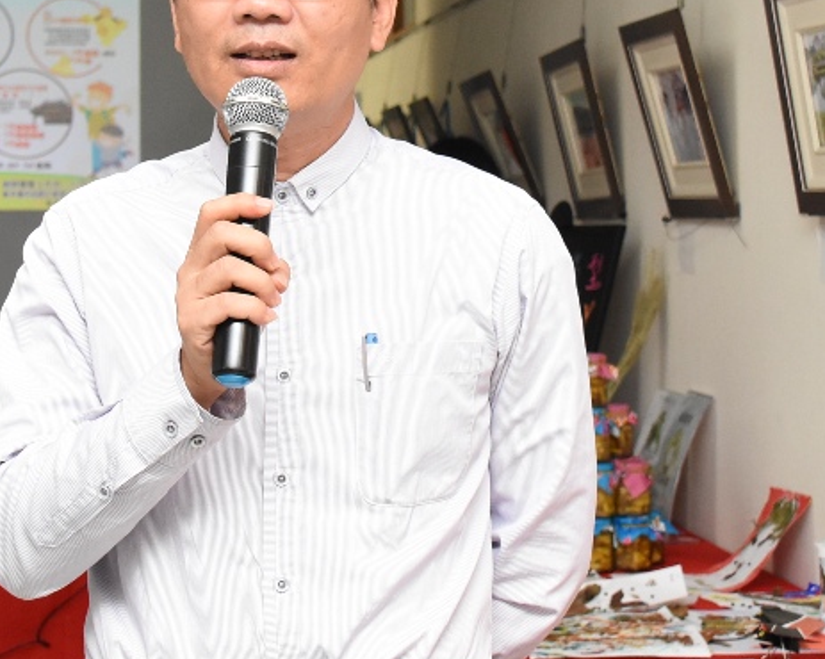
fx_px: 2587
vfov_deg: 14.5
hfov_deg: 18.1
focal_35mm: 106
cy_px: 235
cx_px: 413
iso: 2500
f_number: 5.6
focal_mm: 34
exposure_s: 1/320
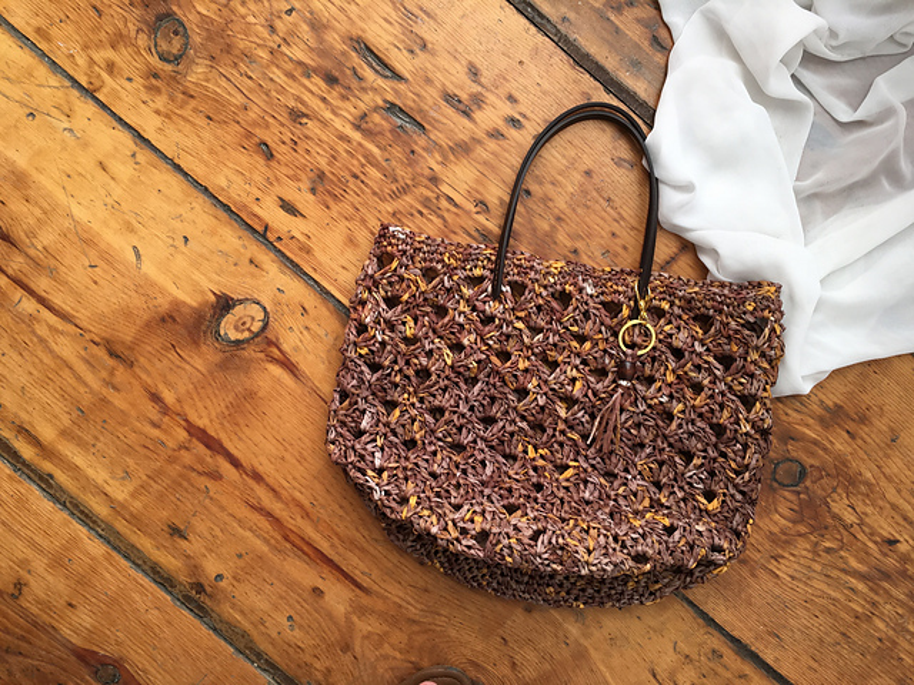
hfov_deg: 61.7
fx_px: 766
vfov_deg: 48.2
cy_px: 342
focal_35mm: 29
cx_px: 457
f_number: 2.2
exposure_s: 1/60
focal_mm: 4.15
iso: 32
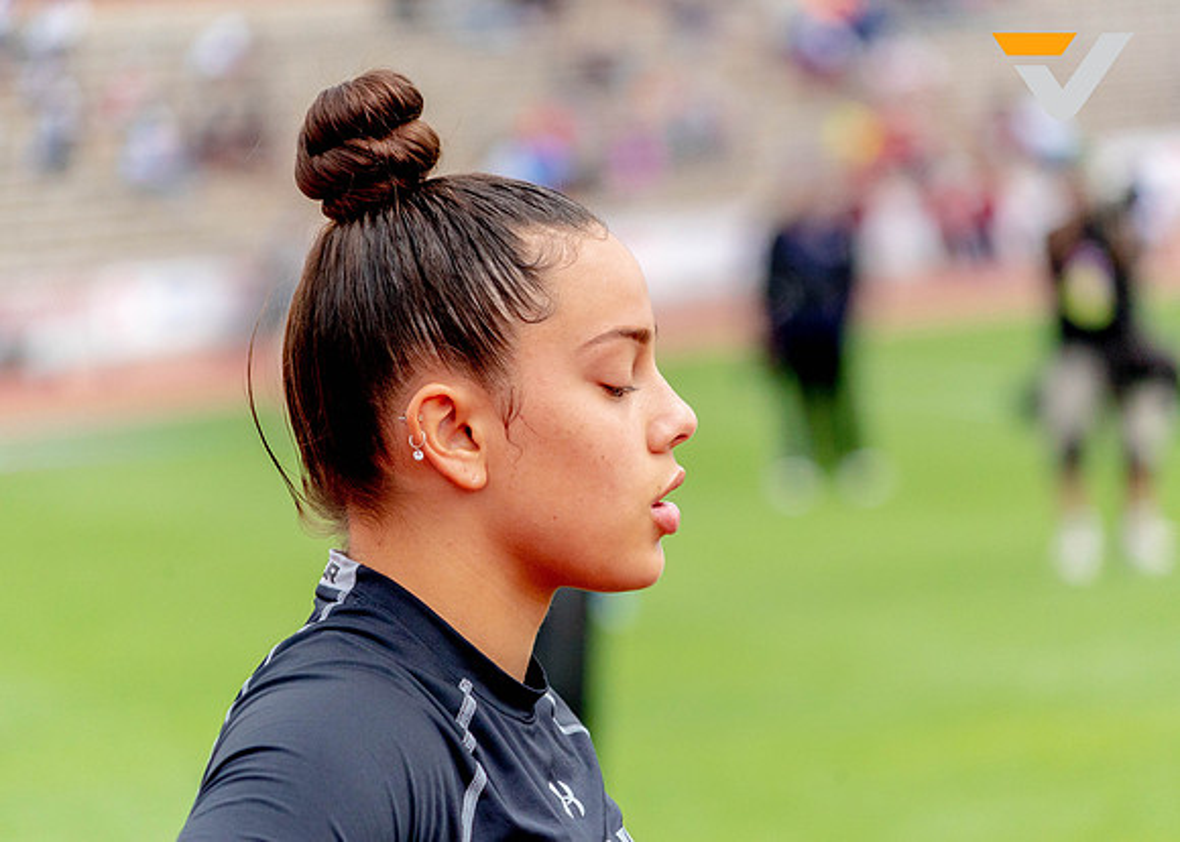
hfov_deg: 8.0
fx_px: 8415
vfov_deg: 5.7
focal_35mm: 251
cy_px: 421
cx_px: 609
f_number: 6.3
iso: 1600
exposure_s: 1/6000
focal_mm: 240
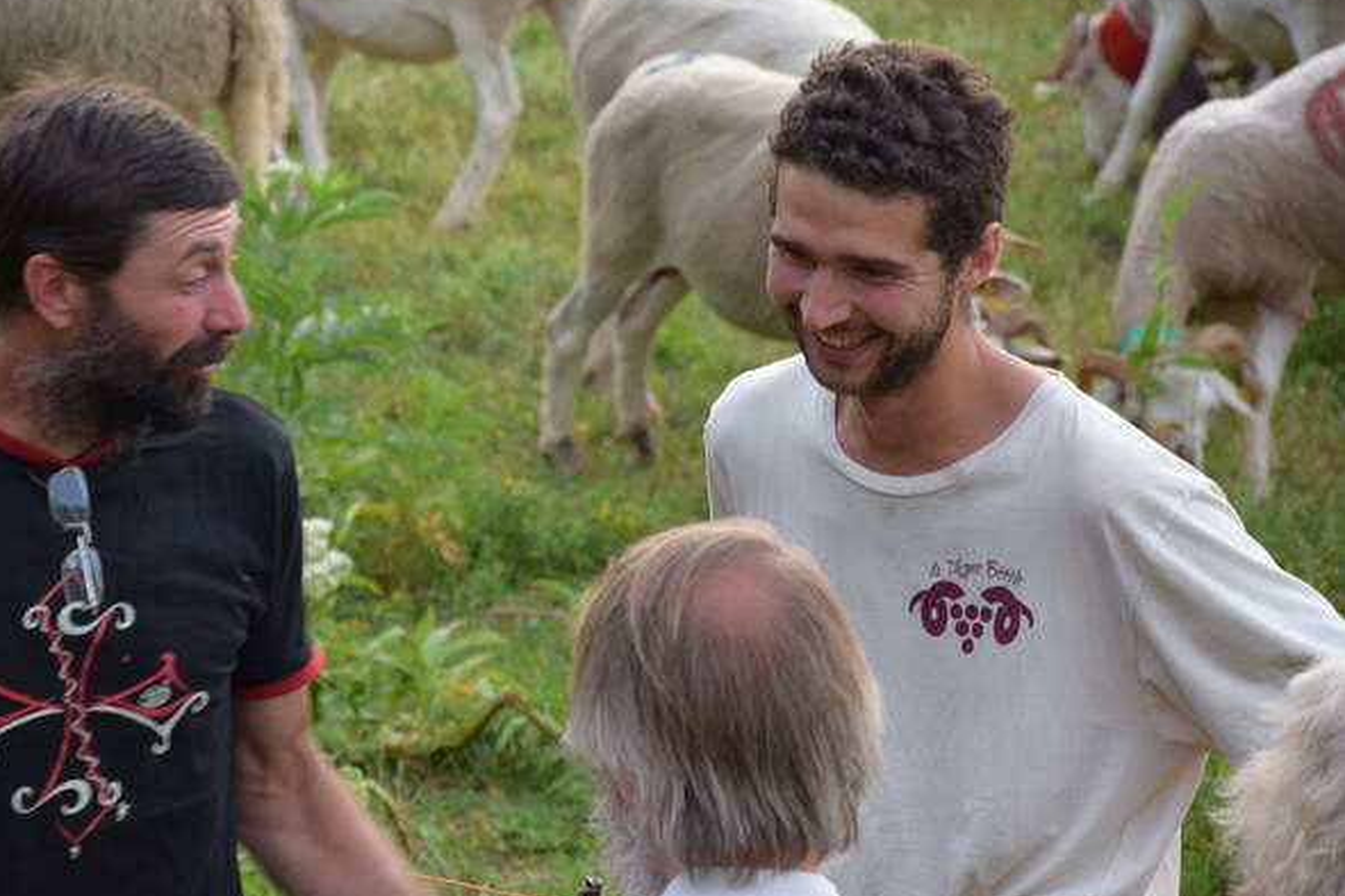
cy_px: 370
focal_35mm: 219
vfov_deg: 6.3
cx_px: 414
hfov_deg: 9.4
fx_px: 8170
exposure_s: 1/60
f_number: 5.6
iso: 450
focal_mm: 105
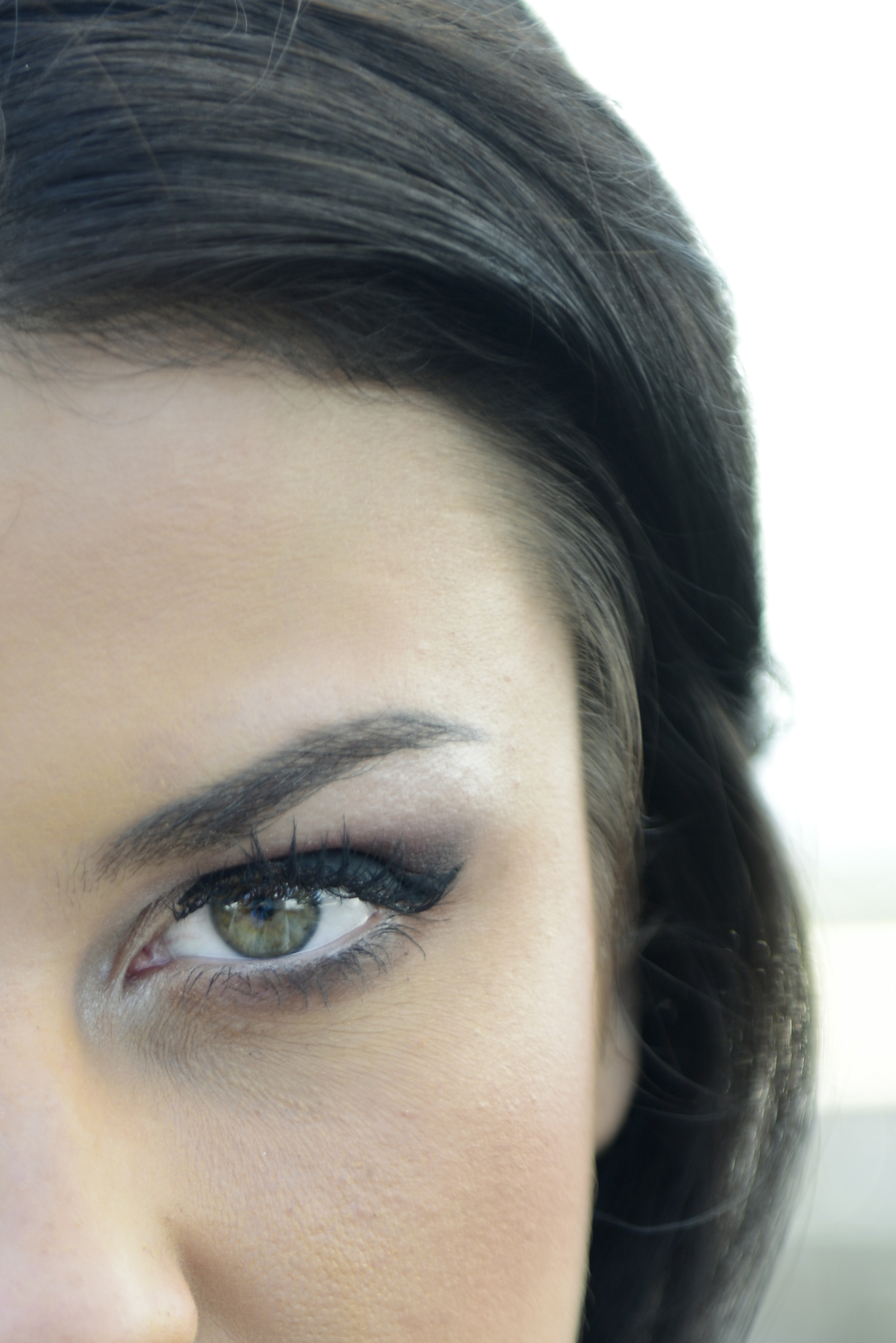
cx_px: 15
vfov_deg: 10.7
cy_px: 1555
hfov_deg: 7.2
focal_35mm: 189
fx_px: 7051
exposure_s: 1/160
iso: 100
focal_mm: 70
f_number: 3.2
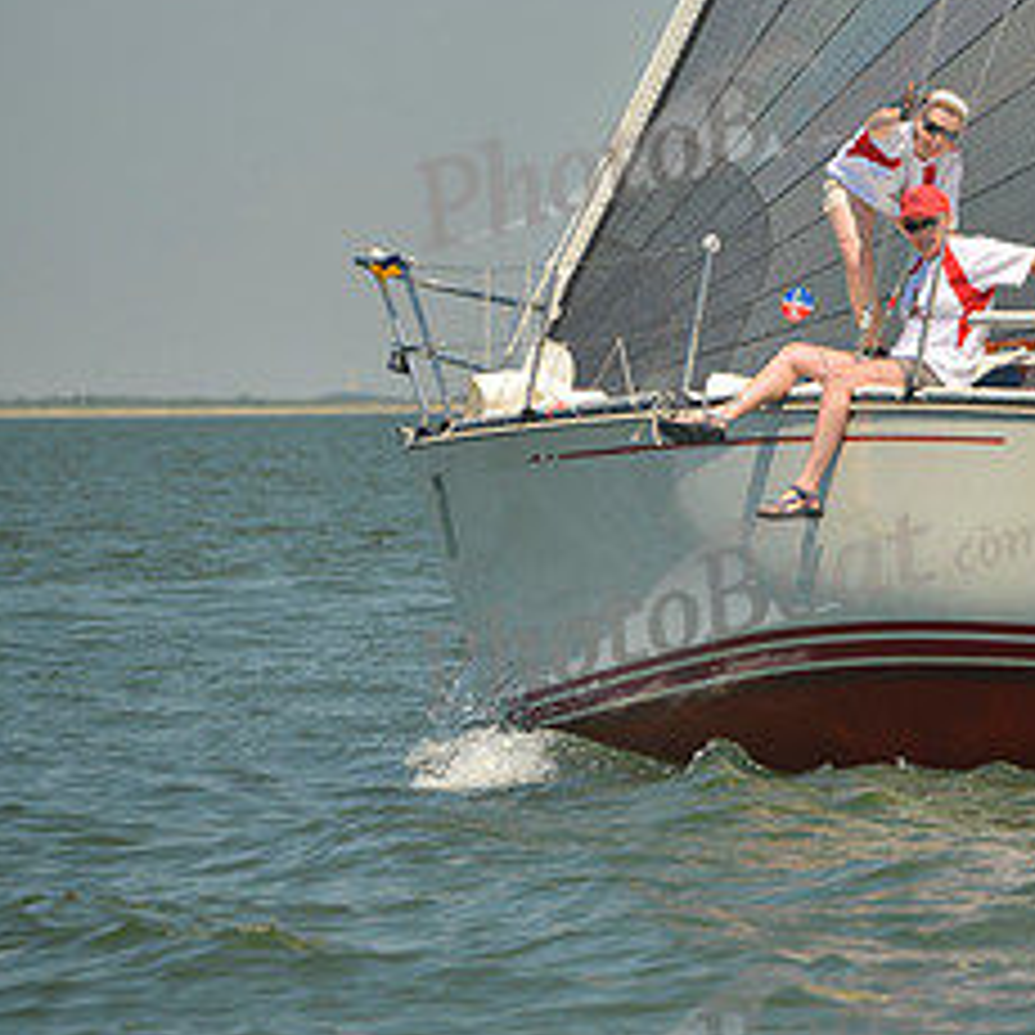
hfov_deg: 4.8
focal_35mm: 365
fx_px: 12347
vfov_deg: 4.8
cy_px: 304
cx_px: 1287
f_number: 7.1
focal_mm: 170
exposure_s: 1/640
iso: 200
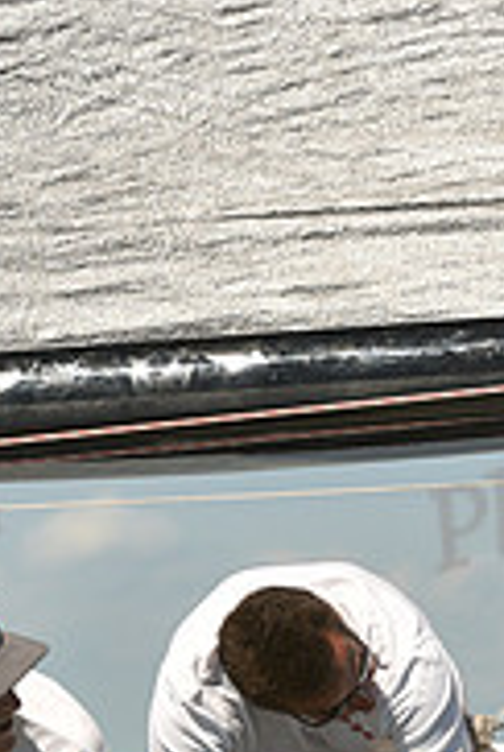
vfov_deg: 3.2
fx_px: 13304
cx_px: 217
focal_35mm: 636
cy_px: 1120
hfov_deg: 2.2
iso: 250
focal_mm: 200
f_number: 8
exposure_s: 1/1000
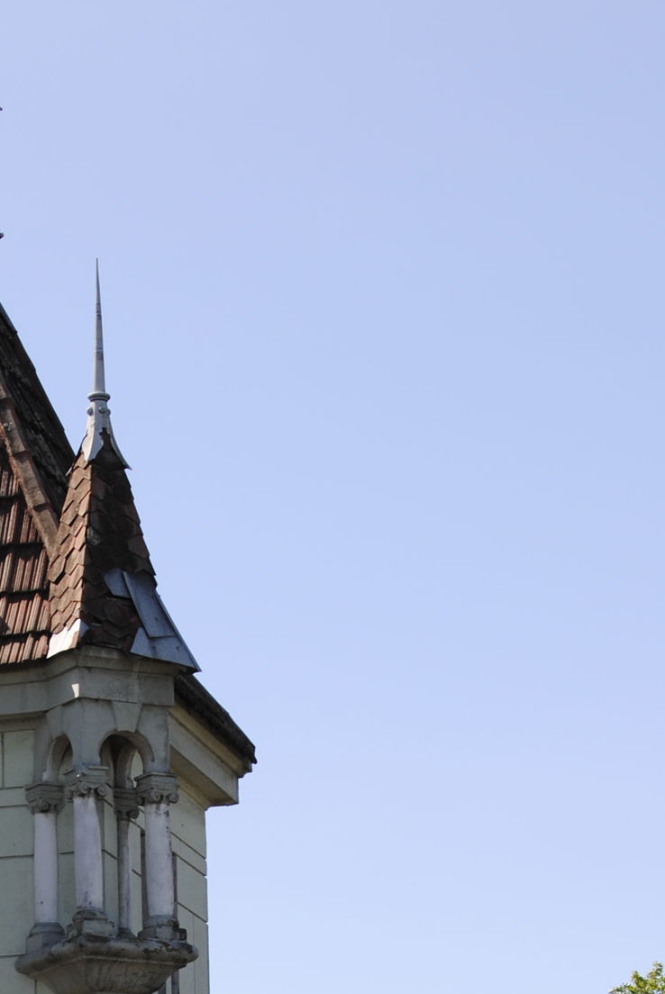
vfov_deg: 12.9
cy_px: 1072
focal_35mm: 156
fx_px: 4311
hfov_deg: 8.8
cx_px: -14
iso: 100
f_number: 7.1
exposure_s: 1/200
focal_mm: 40
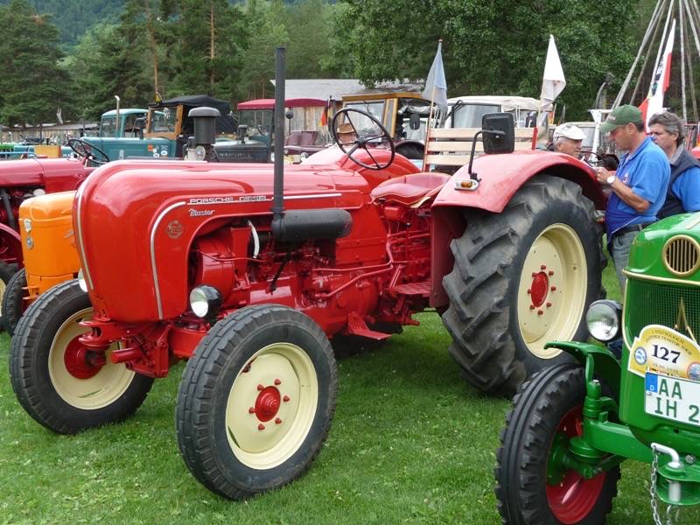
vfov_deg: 33.6
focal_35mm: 43
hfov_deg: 43.9
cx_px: 350
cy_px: 262
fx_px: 870
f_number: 4
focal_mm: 7.1
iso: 100
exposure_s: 1/160
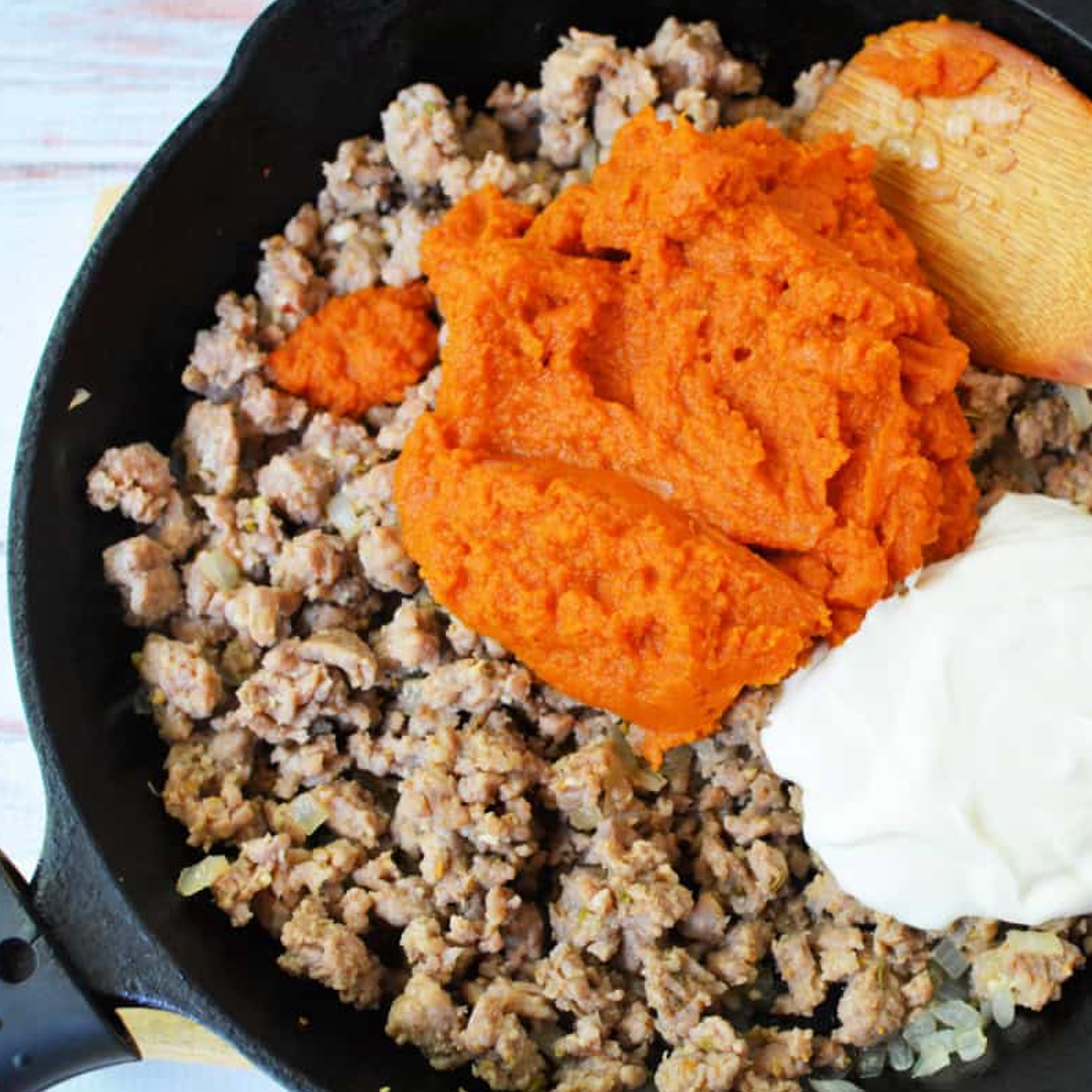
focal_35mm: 68
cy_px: 548
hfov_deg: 25.4
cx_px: 722
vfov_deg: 25.5
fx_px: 2414
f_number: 4
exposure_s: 1/60
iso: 560
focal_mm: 35
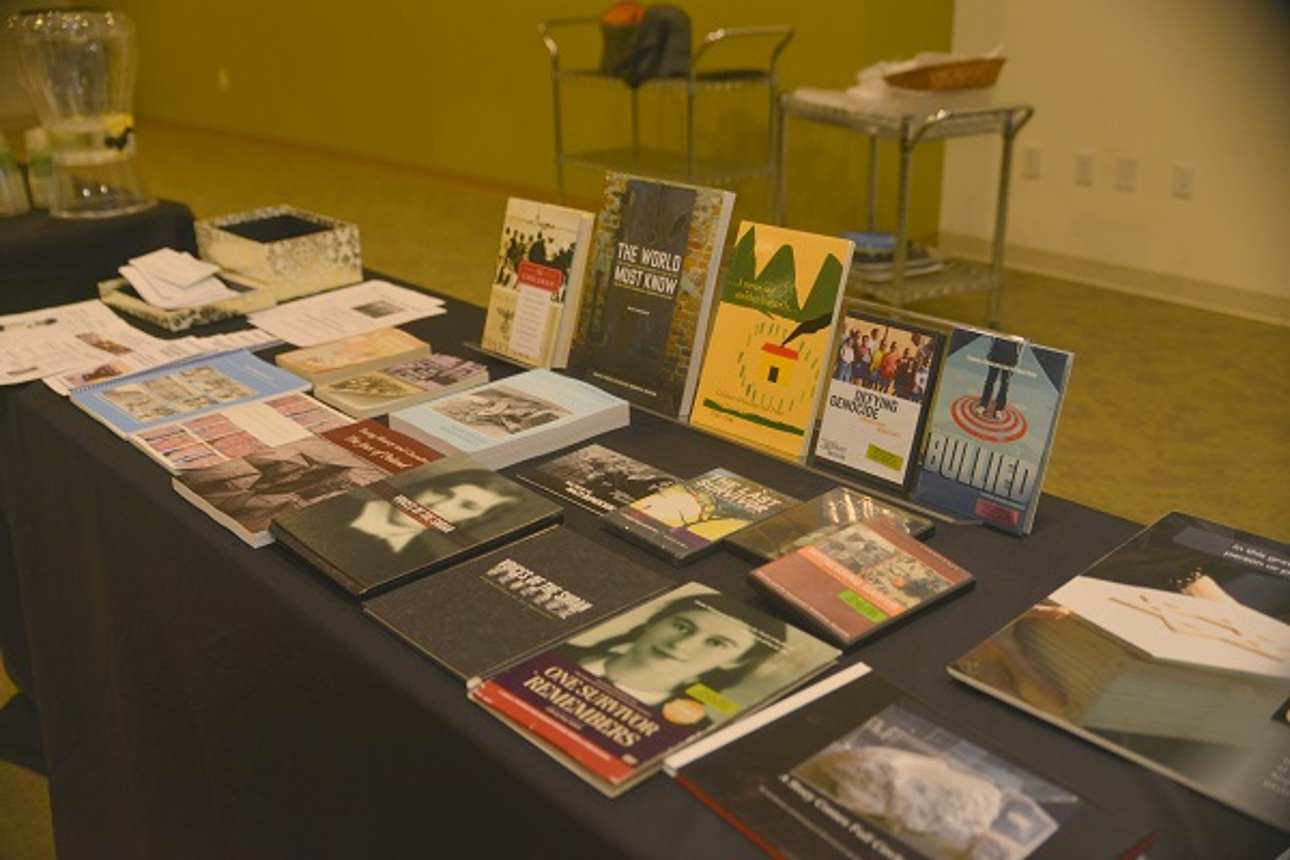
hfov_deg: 54.4
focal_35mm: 35
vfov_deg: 37.9
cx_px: 645
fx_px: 1254
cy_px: 430
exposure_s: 1/50
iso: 640
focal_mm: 35
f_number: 2.8
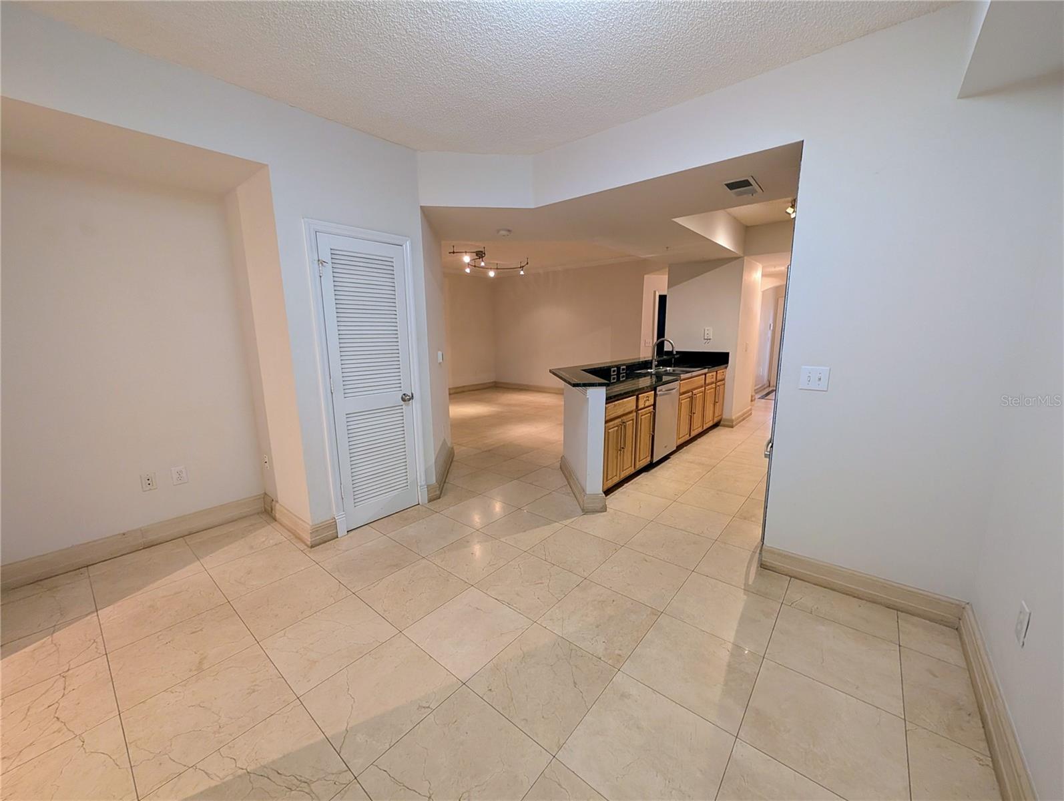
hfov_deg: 110.5
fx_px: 369
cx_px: 532
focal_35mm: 12
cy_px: 400
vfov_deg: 94.6
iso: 201
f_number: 1.7
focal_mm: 2.02
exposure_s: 1/40
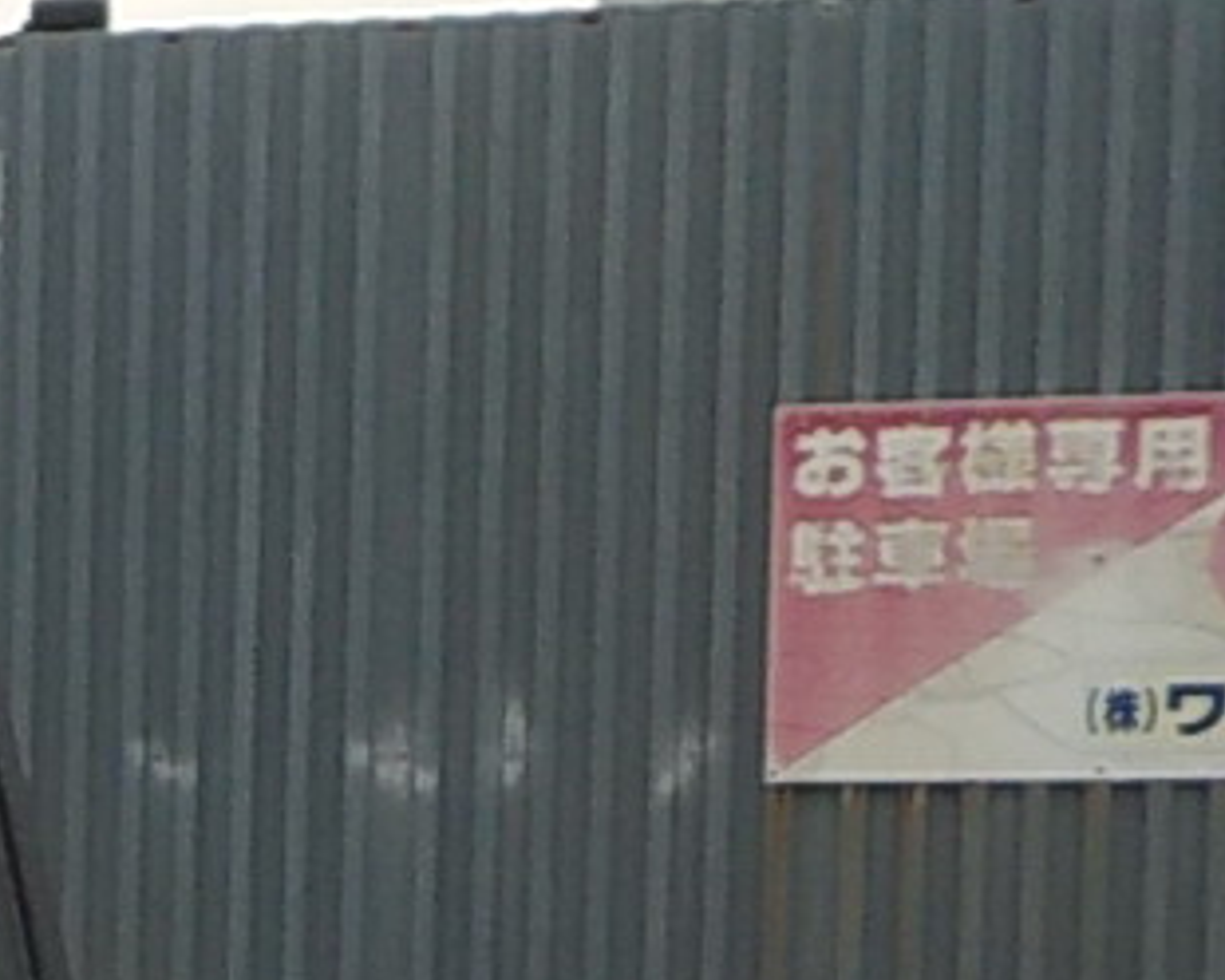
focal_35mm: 151
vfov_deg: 10.0
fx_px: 5475
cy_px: 1348
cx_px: -1363
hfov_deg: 11.3
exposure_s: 1/800
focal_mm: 4.1
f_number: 3.3
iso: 125
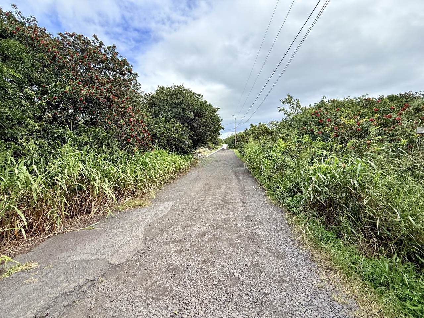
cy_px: 159
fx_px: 171
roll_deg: +1.9
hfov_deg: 102.1
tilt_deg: -4.7
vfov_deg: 85.7
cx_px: 212
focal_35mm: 14
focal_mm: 2.22
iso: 64
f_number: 2.2
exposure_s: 1/841
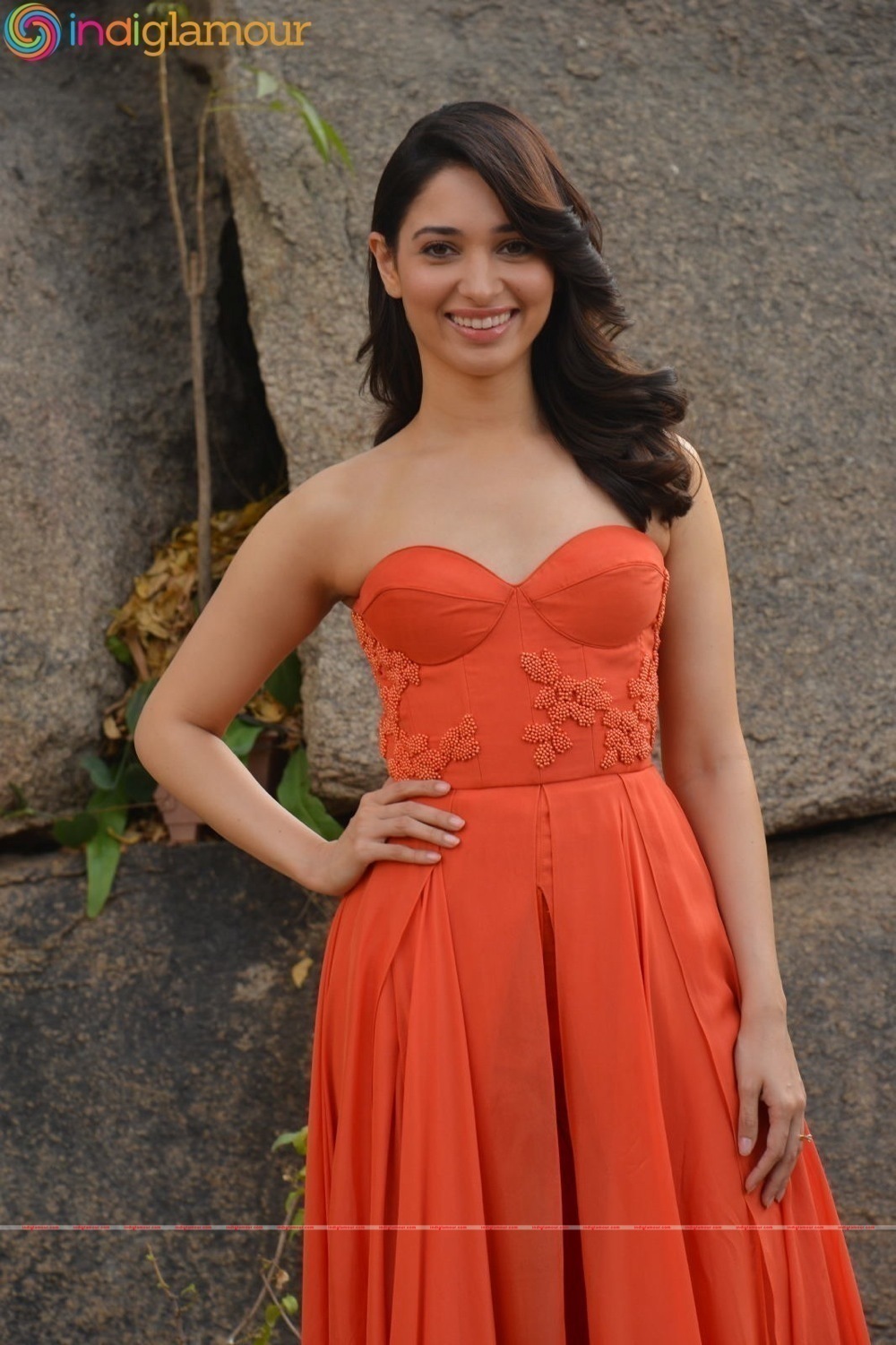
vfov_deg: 18.6
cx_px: 448
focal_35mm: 110
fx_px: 4108
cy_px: 672
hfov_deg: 12.4
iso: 500
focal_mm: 110
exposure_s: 1/125
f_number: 6.3
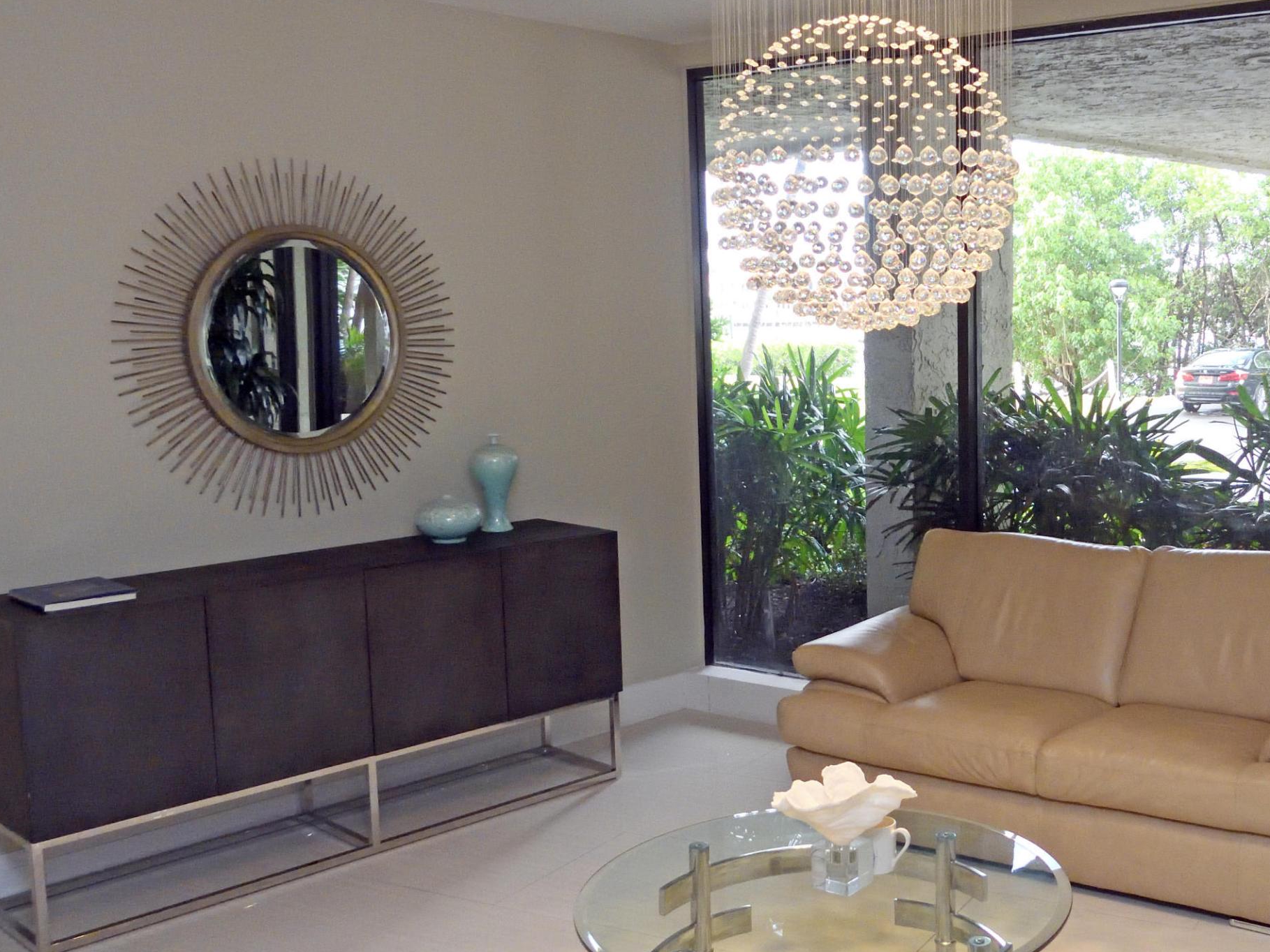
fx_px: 1394
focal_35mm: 38
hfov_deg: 47.4
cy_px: 468
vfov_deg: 37.7
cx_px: 934
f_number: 2.8
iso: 250
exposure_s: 1/30
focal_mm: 4.3
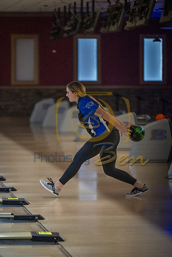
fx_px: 1254
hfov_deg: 7.8
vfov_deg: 11.7
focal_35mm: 175
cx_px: 86
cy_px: 128
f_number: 2.8
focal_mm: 175
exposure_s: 1/1000
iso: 4000
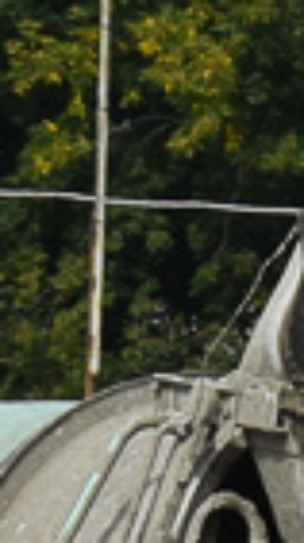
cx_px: -458
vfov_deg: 2.9
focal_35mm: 737
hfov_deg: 1.6
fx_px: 10600
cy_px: 751
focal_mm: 55
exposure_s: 1/1250
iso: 200
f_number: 7.1
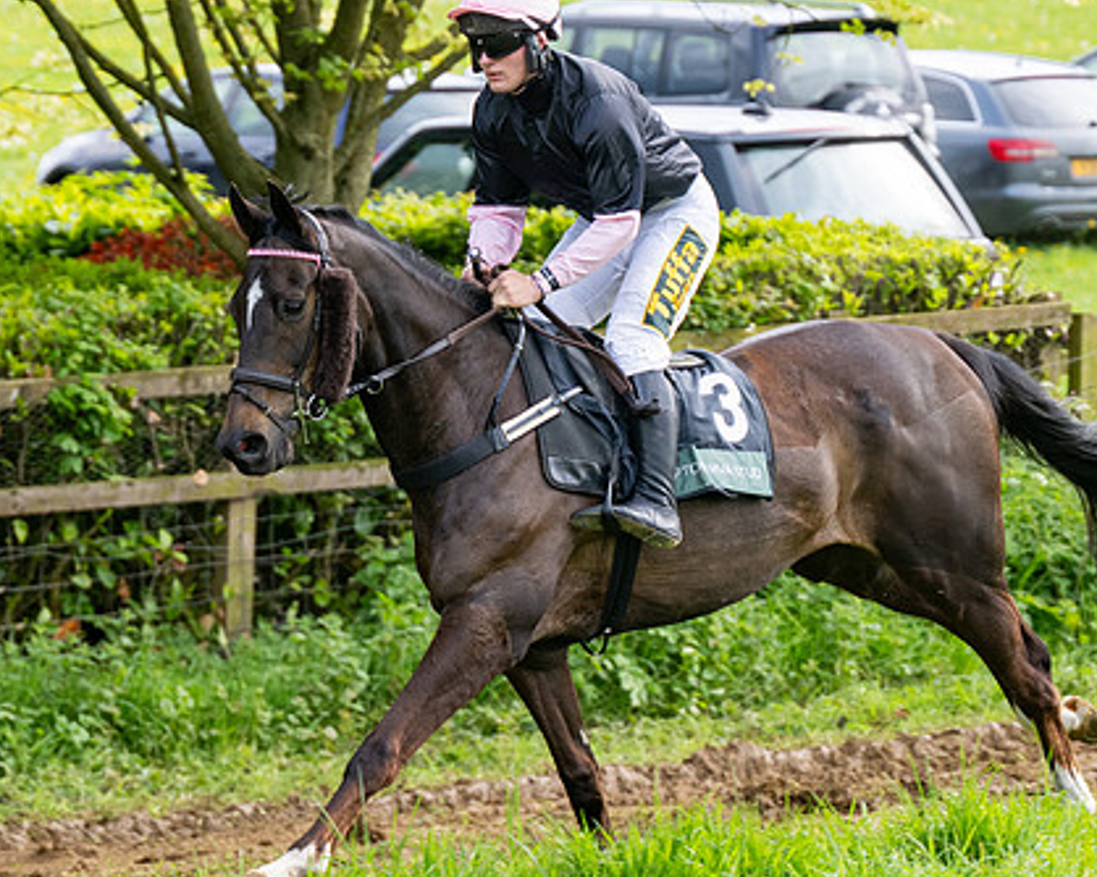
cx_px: 644
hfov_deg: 7.6
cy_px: 423
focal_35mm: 255
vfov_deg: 6.1
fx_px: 8275
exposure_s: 1/1000
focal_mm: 120
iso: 400
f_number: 4
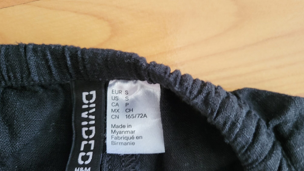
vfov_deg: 40.0
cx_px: 150
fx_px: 234
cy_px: 102
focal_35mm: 29
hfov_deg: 66.1
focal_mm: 5.4
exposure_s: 1/24
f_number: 1.8
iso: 640
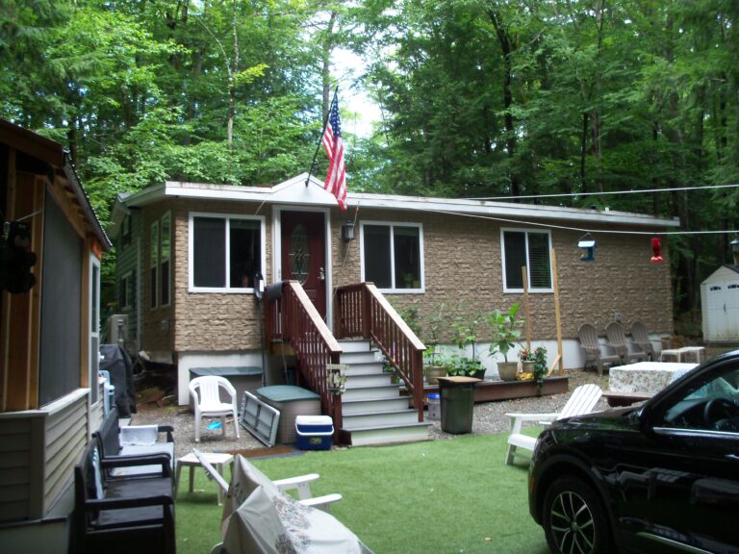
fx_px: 747
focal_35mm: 35
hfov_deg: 52.6
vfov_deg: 40.7
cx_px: 370
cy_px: 277
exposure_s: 1/60
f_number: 3
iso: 64
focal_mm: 6.3
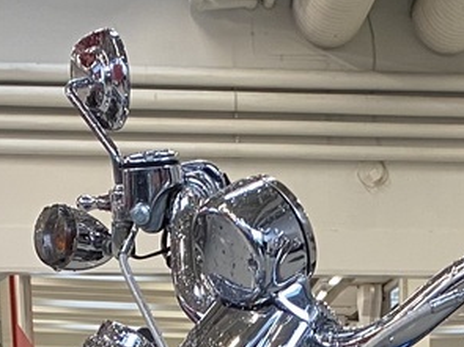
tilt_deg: -9.3
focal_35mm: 127
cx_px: 382
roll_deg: +1.3
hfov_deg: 15.4
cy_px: 840
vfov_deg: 10.1
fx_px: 1702
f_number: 1.8
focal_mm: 4.25
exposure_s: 1/50
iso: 80
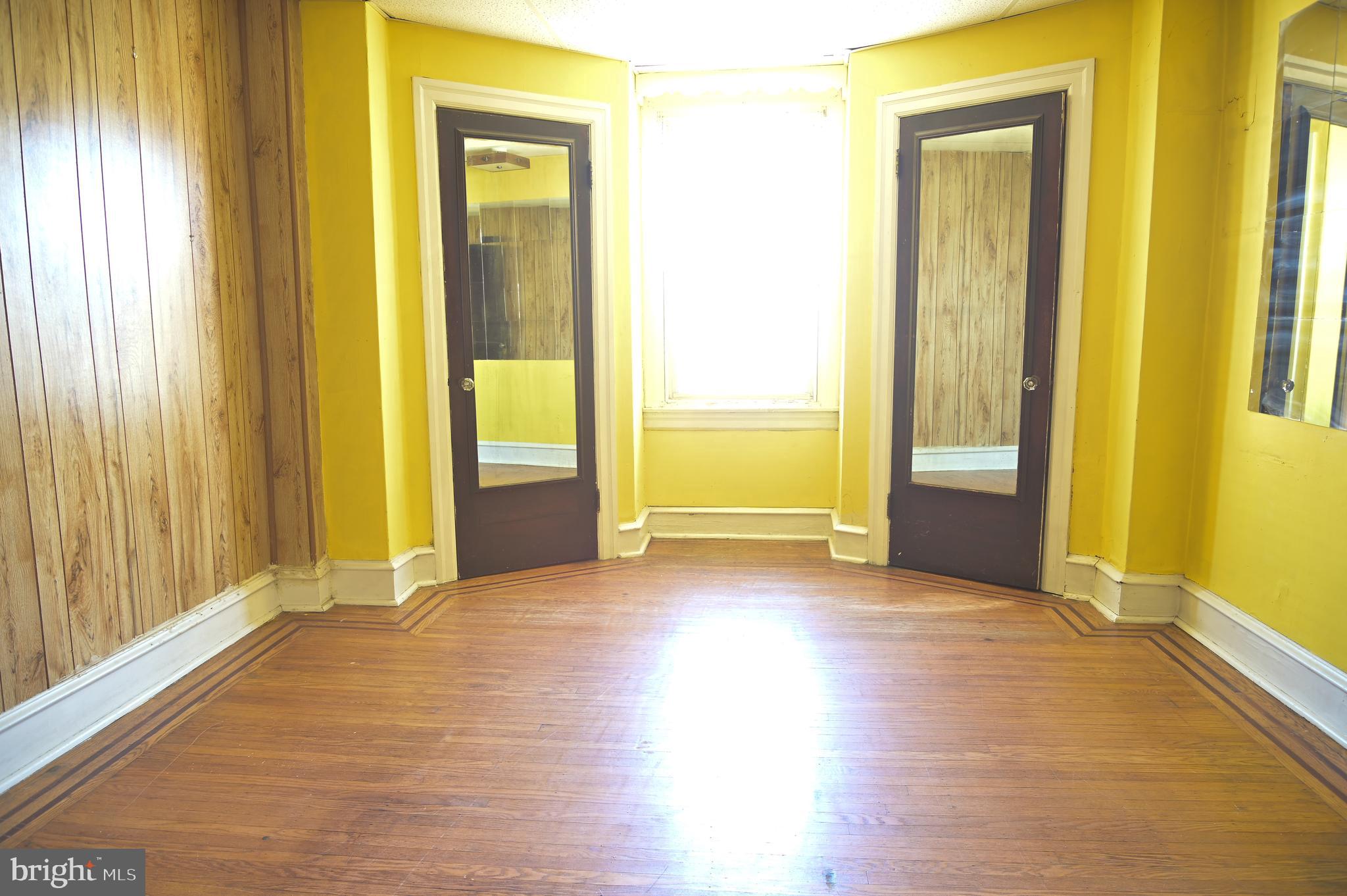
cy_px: 448
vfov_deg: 53.1
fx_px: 897
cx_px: 674
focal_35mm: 24
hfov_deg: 73.8
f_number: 6.3
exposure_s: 1.6
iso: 100
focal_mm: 24
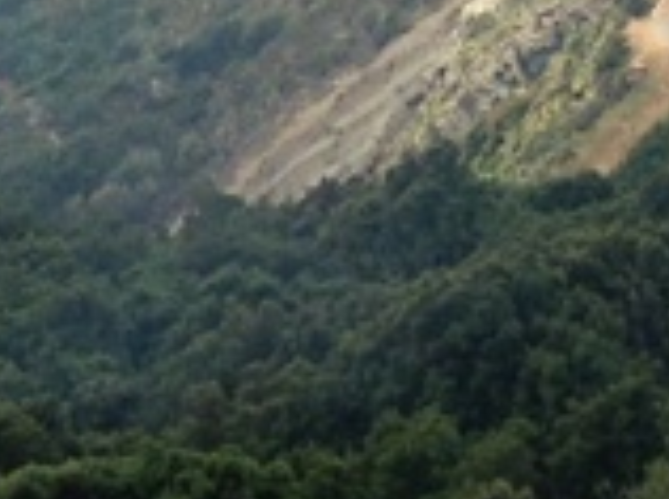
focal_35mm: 214
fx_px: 4130
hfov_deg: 9.2
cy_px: -343
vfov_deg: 6.8
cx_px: 8
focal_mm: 4.13
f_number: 2.4
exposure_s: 1/1427
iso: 50
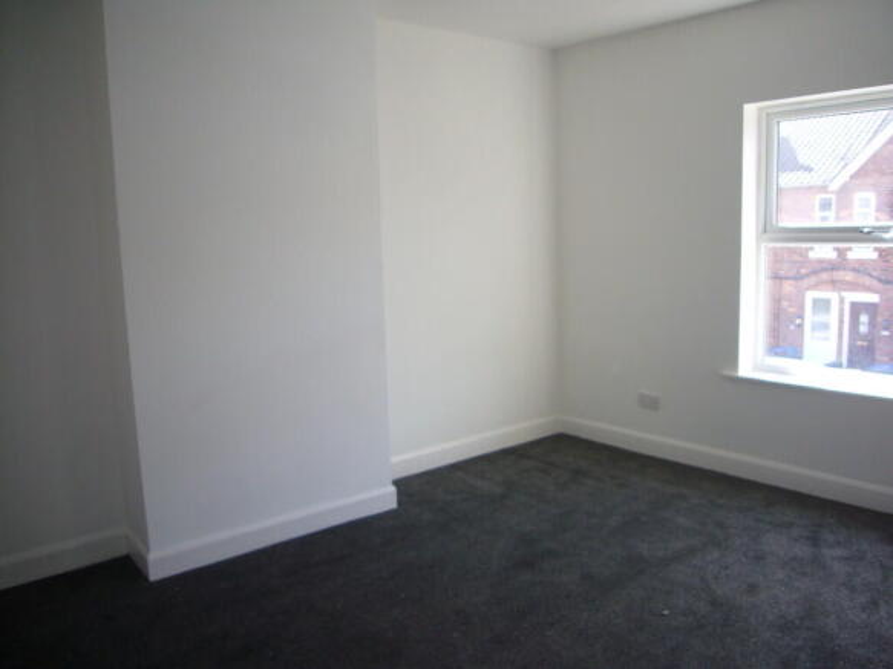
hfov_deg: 63.5
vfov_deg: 49.7
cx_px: 446
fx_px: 722
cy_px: 334
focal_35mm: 28
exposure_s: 1/60
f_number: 2.8
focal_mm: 4.6
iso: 80
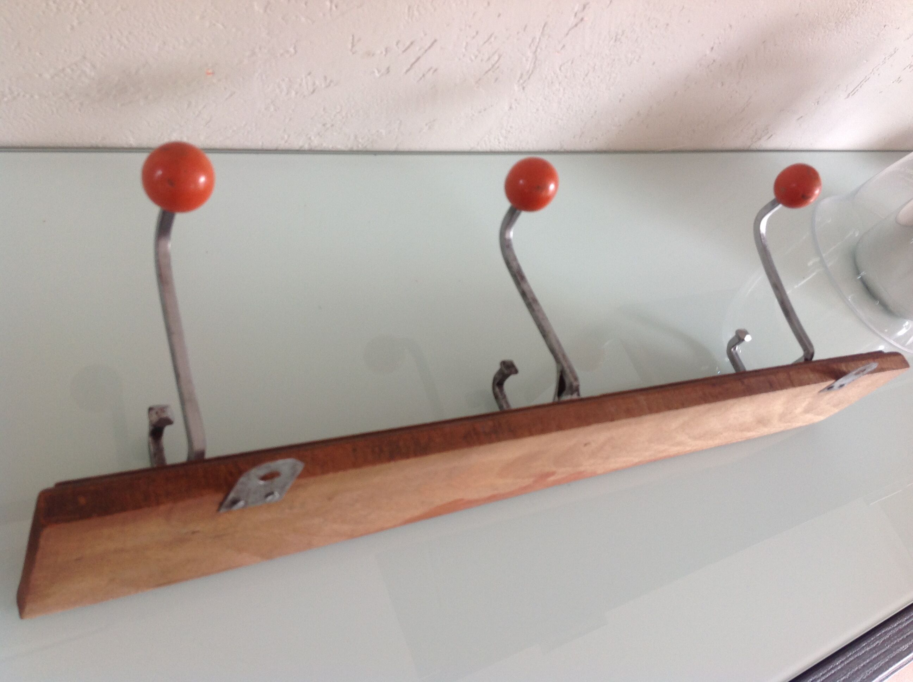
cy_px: 341
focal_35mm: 35
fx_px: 922
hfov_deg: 52.7
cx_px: 456
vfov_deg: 40.6
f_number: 2.4
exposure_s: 1/20
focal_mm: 4.28
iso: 50
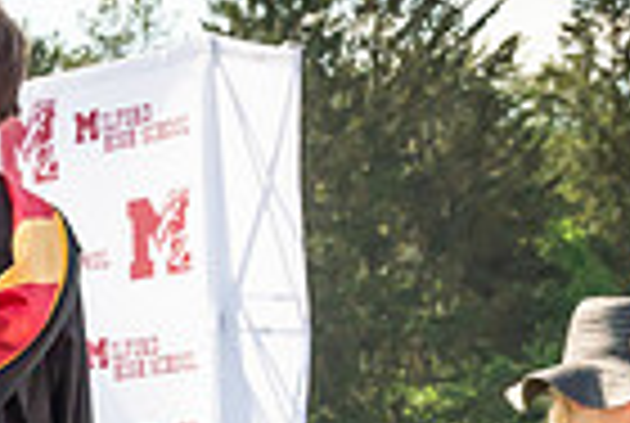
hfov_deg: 10.2
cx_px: -344
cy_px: 648
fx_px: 3420
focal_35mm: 195
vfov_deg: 7.0
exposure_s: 1/800
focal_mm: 27
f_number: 7.1
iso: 200
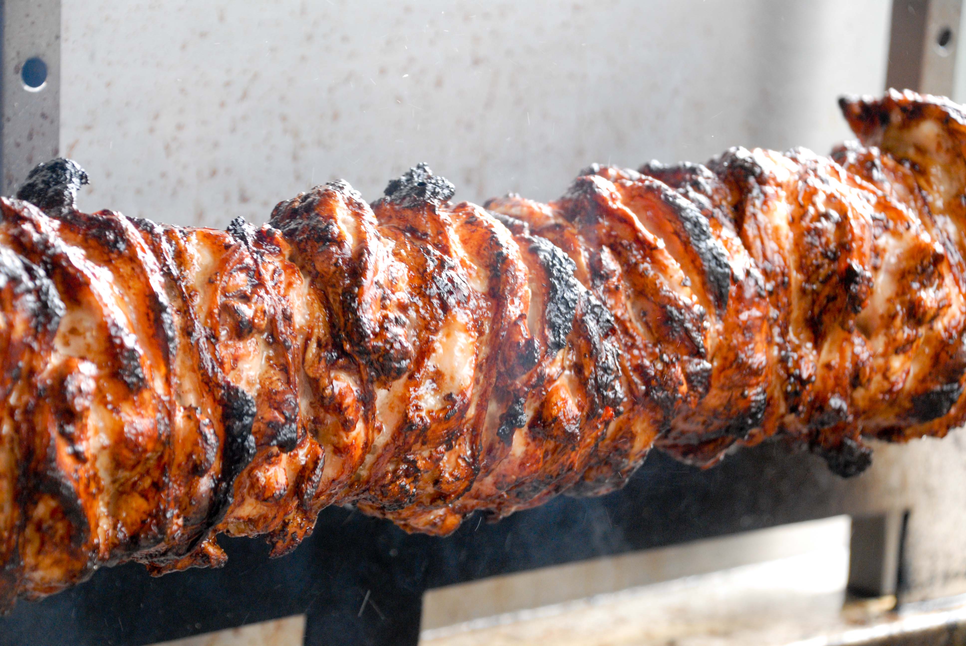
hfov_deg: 18.2
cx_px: 483
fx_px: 3022
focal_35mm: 112
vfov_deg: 12.2
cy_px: 323
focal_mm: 75
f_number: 5
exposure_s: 1/100
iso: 640
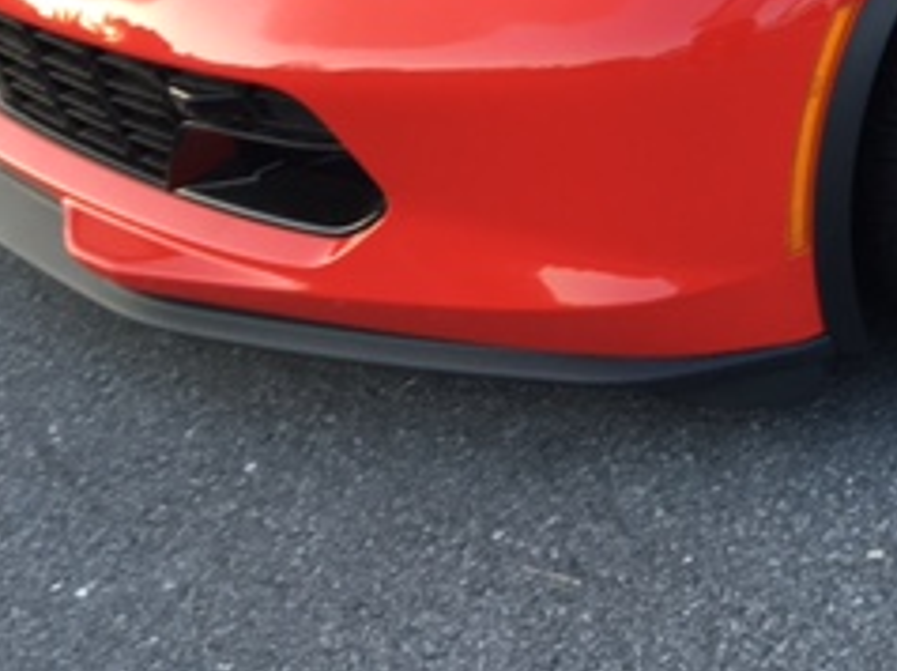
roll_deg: -1.7
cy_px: -166
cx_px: 1138
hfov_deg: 22.6
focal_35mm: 78
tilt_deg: -23.6
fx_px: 2019
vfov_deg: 17.8
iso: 40
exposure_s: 1/120
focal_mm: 4.15
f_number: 2.2
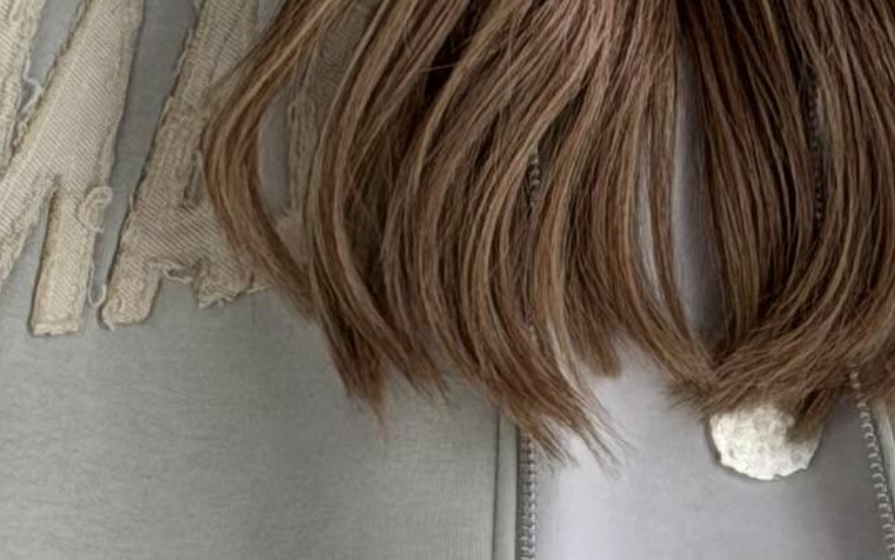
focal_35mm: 316
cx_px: 1058
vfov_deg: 4.2
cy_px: 286
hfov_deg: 6.6
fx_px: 7710
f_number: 1.78
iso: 100
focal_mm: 6.76
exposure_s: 1/60
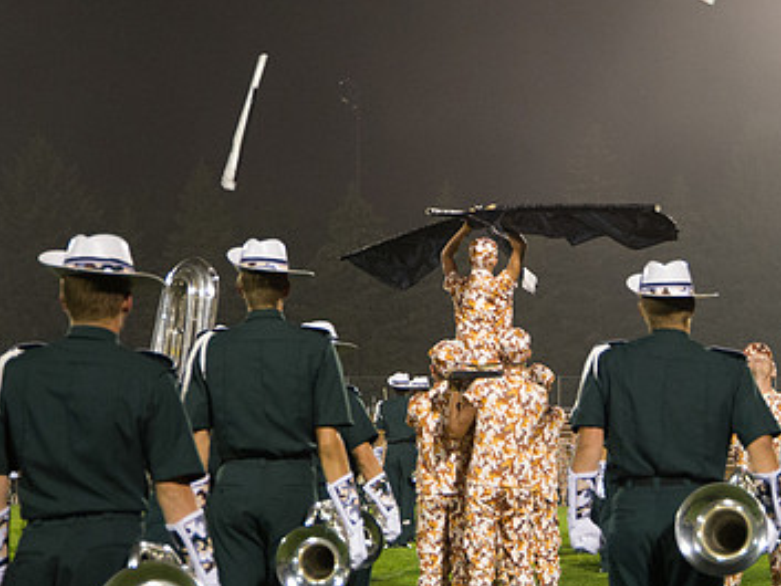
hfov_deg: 18.2
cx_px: 500
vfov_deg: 13.7
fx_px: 2438
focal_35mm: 108
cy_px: 274
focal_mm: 65
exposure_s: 1/160
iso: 8000
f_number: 5
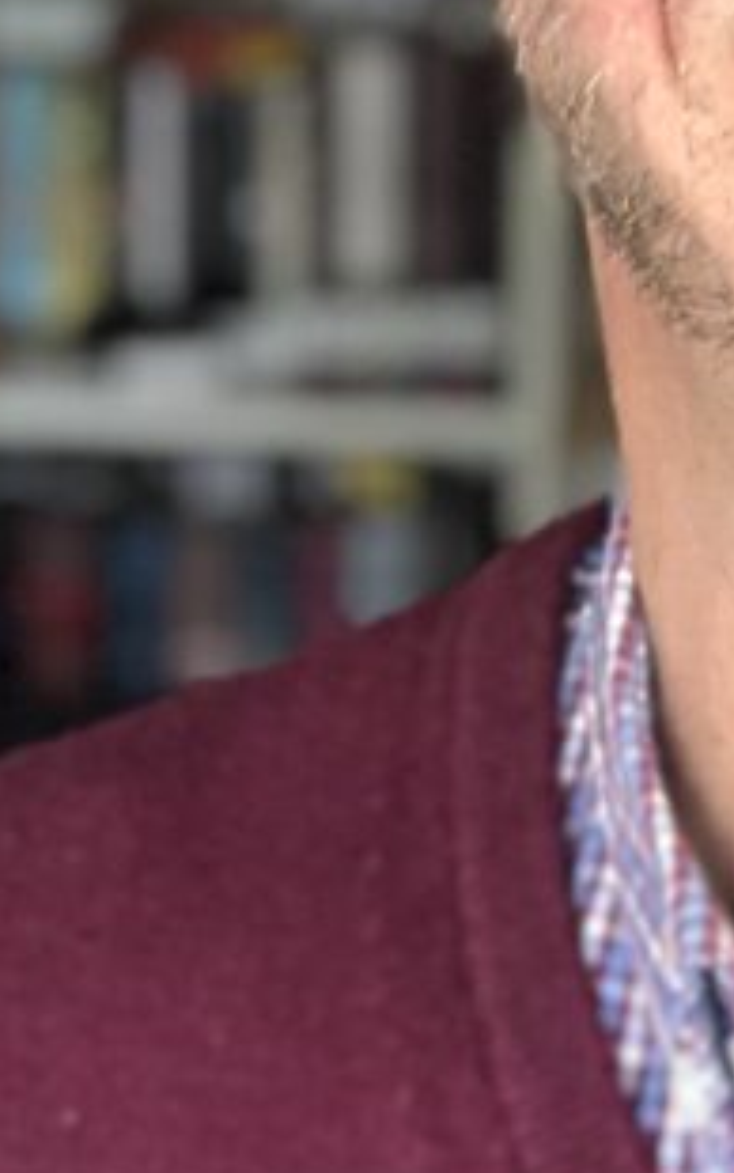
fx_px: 3581
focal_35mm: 112
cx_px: 876
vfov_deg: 18.0
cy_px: -106
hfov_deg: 11.5
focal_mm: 2.87
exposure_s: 1/30
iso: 100
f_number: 2.2
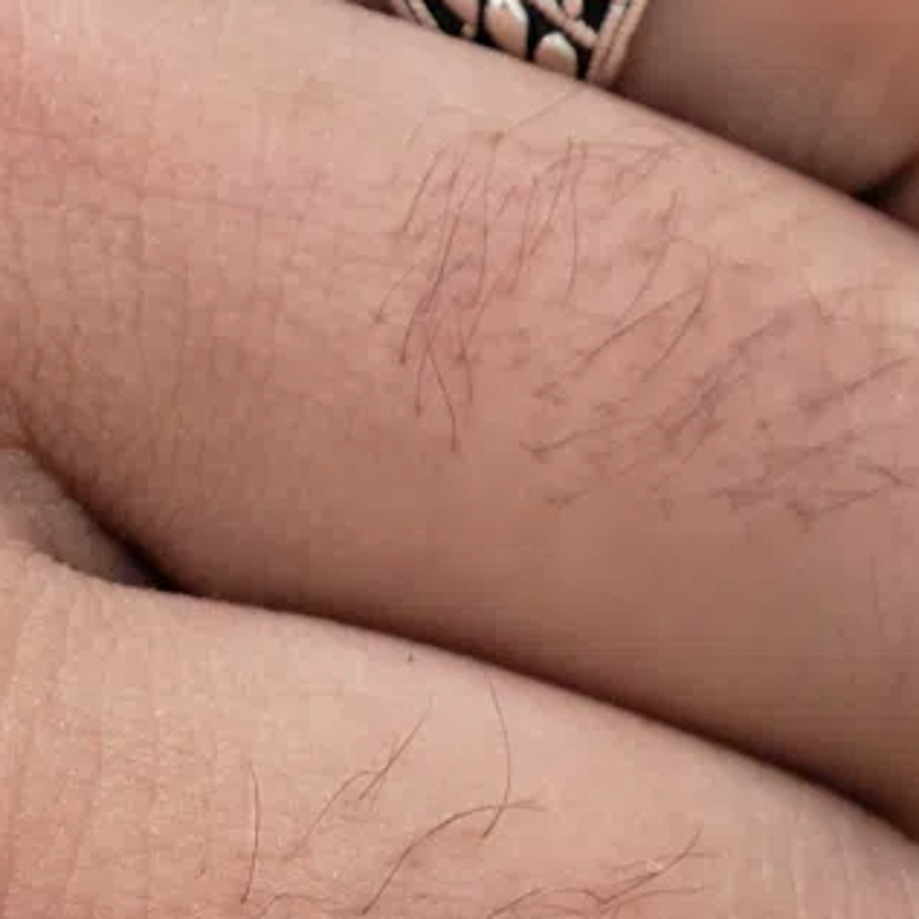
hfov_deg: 17.5
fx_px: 2974
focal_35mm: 99
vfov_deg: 14.8
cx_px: 693
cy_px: -839
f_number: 2.4
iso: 80
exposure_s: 1/50
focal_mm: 4.3
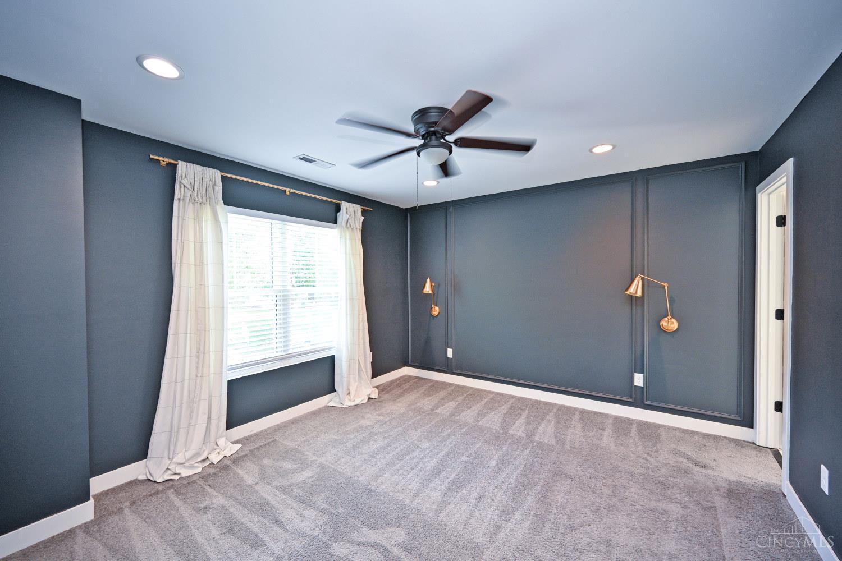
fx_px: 327
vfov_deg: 81.2
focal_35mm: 14
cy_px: 280
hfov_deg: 104.3
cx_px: 421
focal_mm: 14
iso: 560
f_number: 4
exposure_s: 1/60
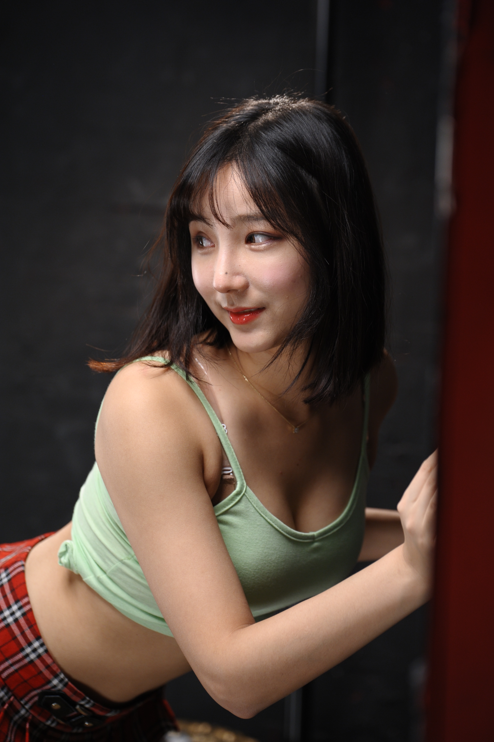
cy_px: 371
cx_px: 247
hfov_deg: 10.1
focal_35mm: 135
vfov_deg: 15.2
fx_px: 2782
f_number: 4
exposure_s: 1/160
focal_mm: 135
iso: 800
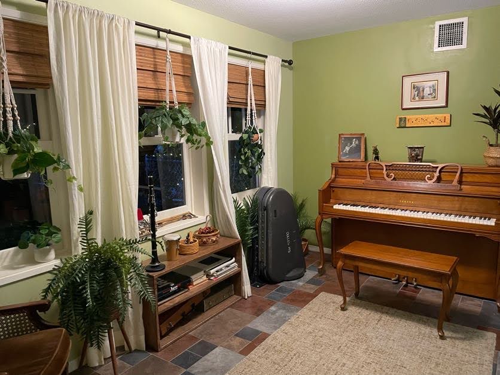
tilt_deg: -7.3
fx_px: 376
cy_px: 188
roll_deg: +2.8
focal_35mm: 26
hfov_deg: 67.3
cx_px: 250
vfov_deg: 53.1
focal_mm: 4.2
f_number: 1.6
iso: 400
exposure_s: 1/40
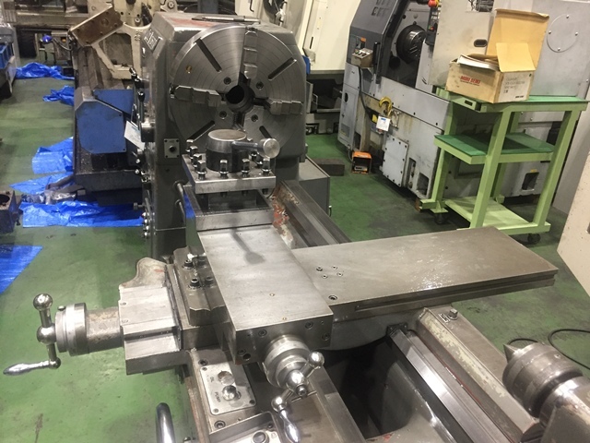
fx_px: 494
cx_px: 295
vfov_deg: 48.2
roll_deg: -4.6
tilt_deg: -26.3
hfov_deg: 61.7
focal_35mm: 29
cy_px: 222
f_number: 2.2
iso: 125
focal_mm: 4.15
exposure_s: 1/30
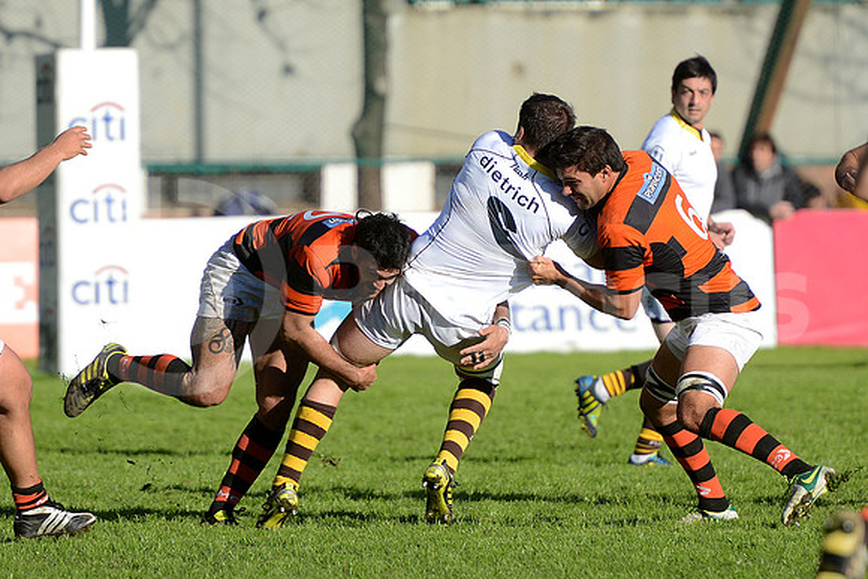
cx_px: 434
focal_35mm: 270
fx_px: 6511
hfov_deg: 7.6
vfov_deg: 5.1
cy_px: 290
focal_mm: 270
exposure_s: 1/1600
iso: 400
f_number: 4
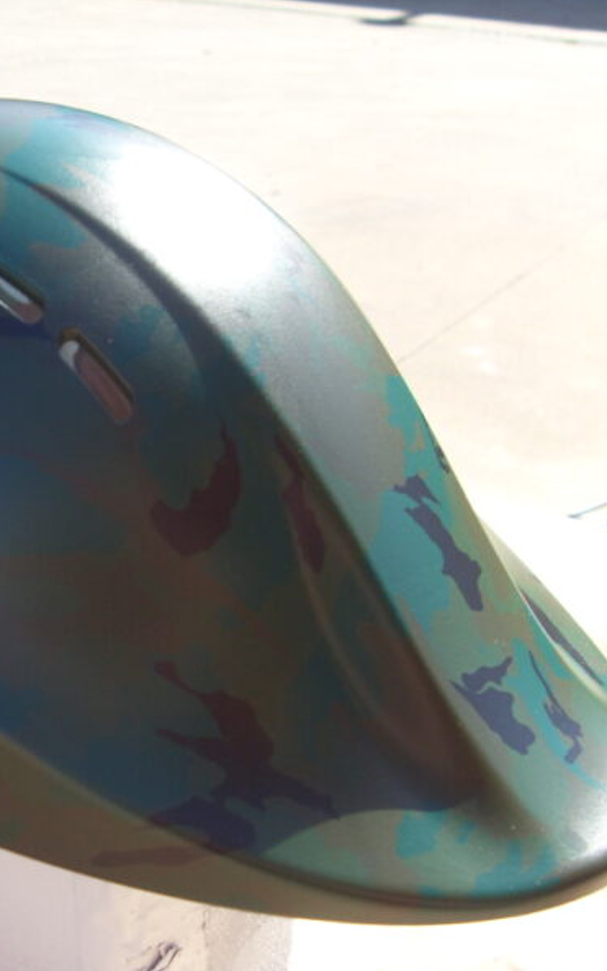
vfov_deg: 40.3
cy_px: 487
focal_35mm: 50
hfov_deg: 25.1
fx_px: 1324
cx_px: 62
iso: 80
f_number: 7
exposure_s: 1/60
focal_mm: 6.3
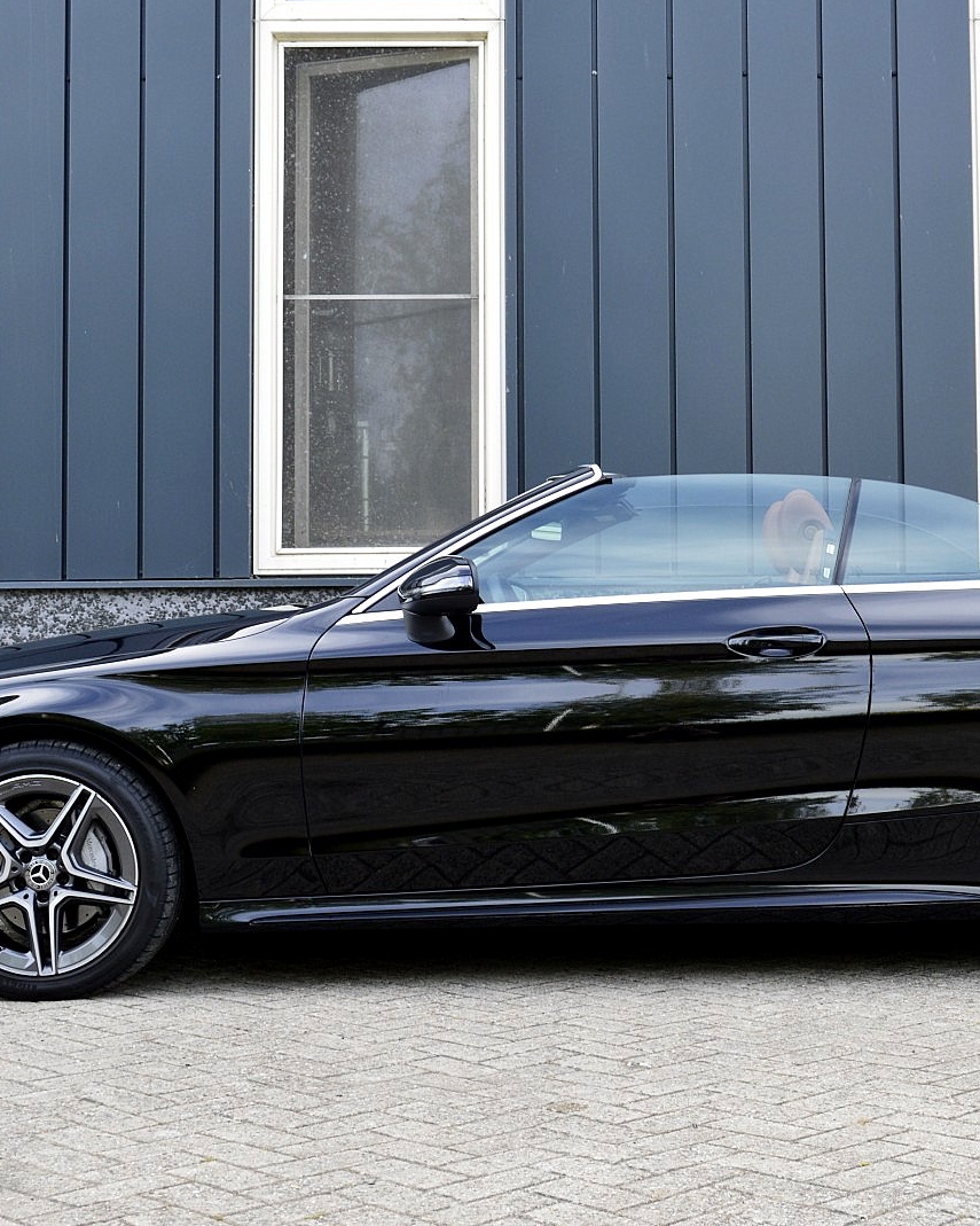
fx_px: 2093
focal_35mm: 58
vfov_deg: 32.6
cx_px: 666
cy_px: 616
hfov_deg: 26.2
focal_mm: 27
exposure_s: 1/125
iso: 400
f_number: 9
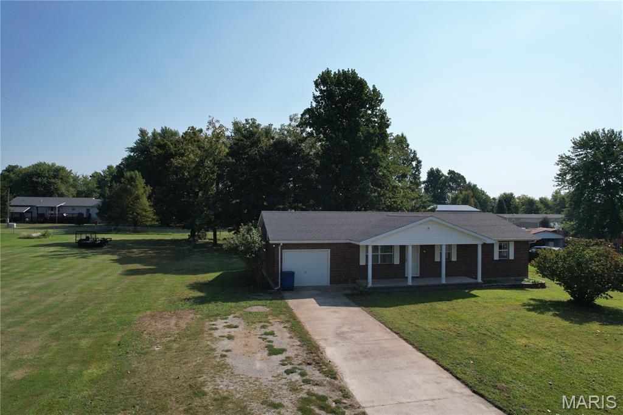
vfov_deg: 57.2
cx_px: 312
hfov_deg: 78.6
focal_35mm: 22
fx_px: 381
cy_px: 208
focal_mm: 8.38
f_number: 2.8
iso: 100
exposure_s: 1/3000
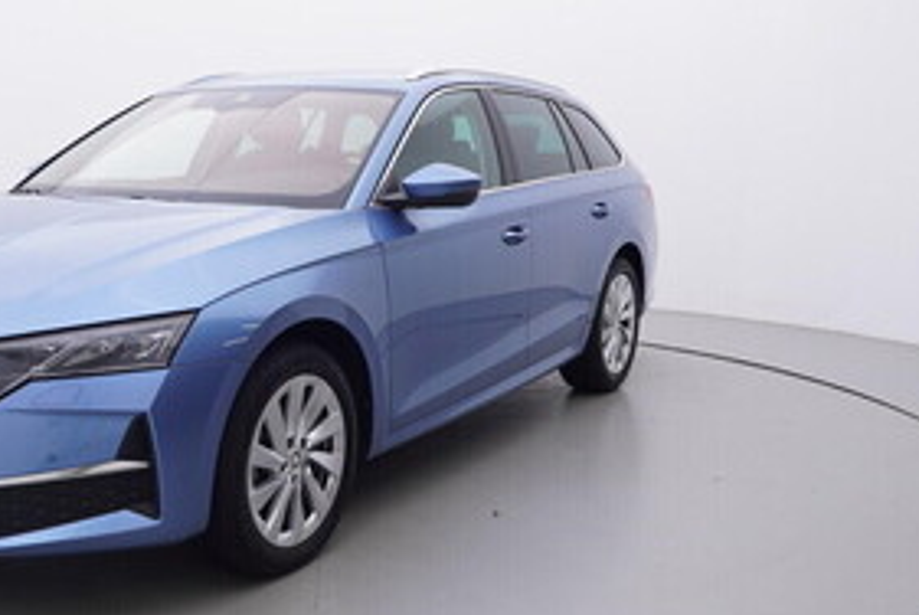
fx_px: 1124
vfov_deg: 30.6
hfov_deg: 43.8
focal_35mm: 44
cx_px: 296
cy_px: 309
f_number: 5
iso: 200
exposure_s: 1/80
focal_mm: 15
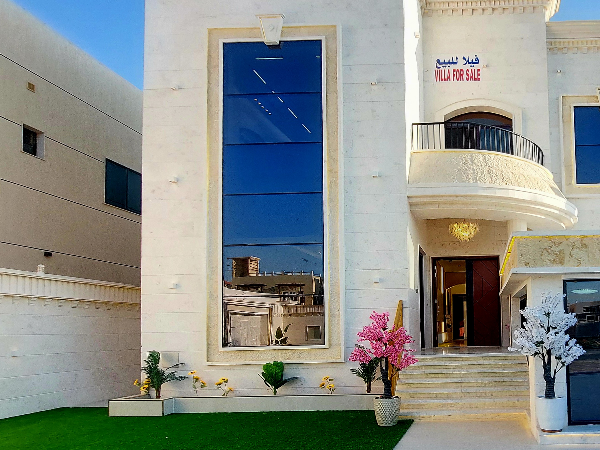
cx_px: 472
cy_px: 224
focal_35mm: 24
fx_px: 416
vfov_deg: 56.8
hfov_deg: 65.7
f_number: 2.2
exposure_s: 1/385
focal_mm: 1.74
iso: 50
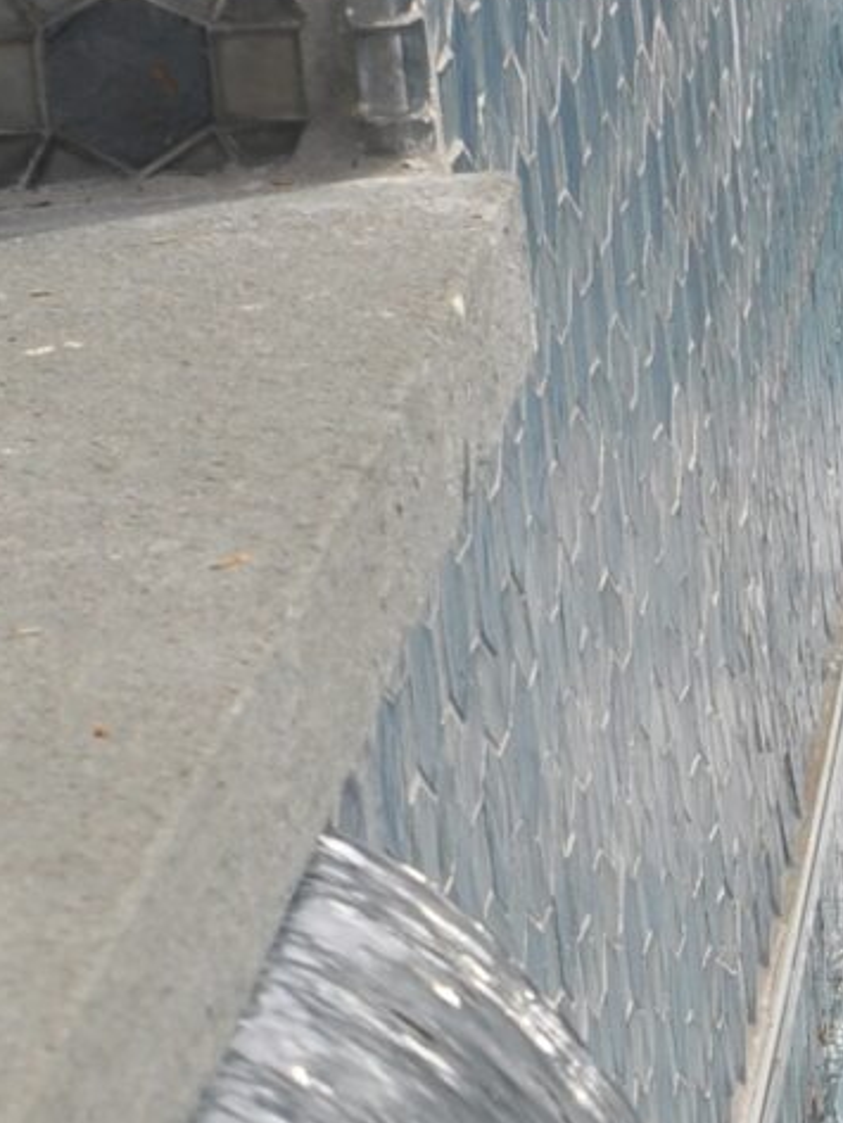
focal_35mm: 187
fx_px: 6069
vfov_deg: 10.4
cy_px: 1408
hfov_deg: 7.6
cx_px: 1665
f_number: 8
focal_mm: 24
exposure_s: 1/250
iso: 200
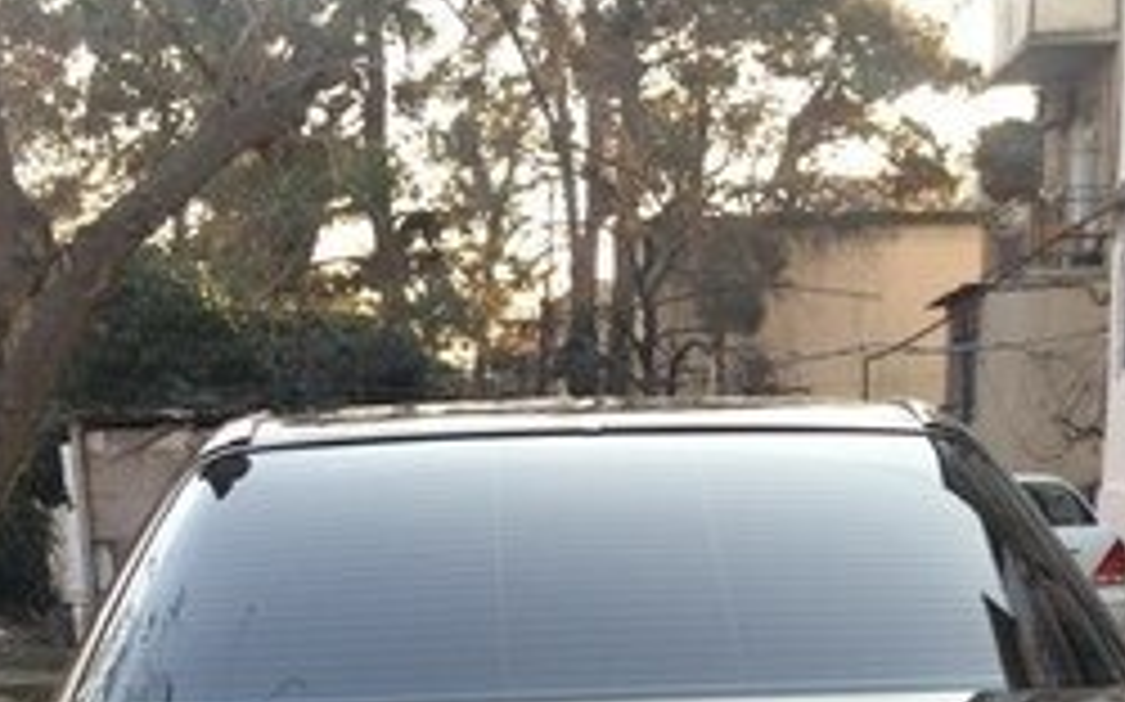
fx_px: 1869
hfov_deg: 33.4
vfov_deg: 18.8
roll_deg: +2.7
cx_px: 675
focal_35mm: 61
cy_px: 1053
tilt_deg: -16.6
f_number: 2.2
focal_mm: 4.15
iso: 32
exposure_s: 1/106
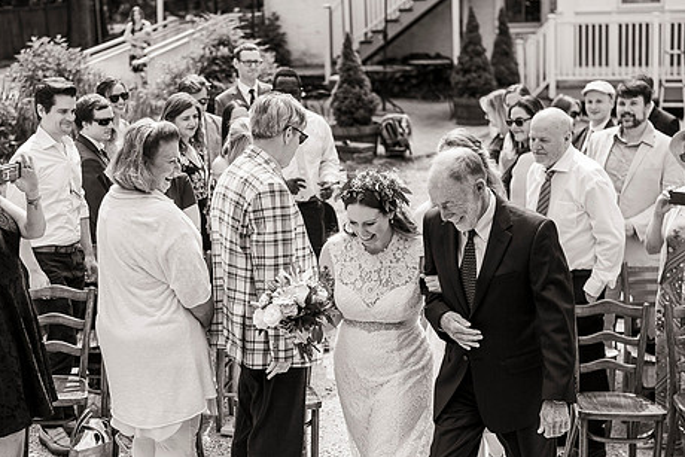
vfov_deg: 21.6
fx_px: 1199
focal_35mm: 63
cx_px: 302
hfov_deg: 31.9
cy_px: 262
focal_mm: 50
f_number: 2.8
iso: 320
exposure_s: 1/3200
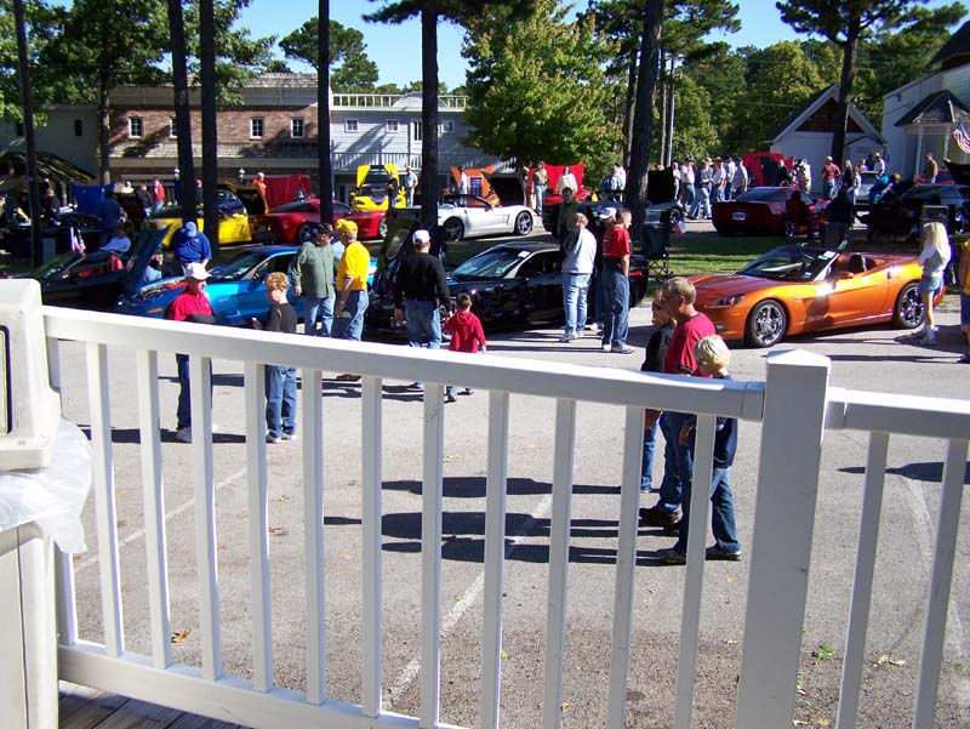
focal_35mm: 38
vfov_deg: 37.8
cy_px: 364
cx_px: 485
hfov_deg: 49.0
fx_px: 1065
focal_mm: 6.3
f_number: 2.8
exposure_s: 1/1000
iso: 80
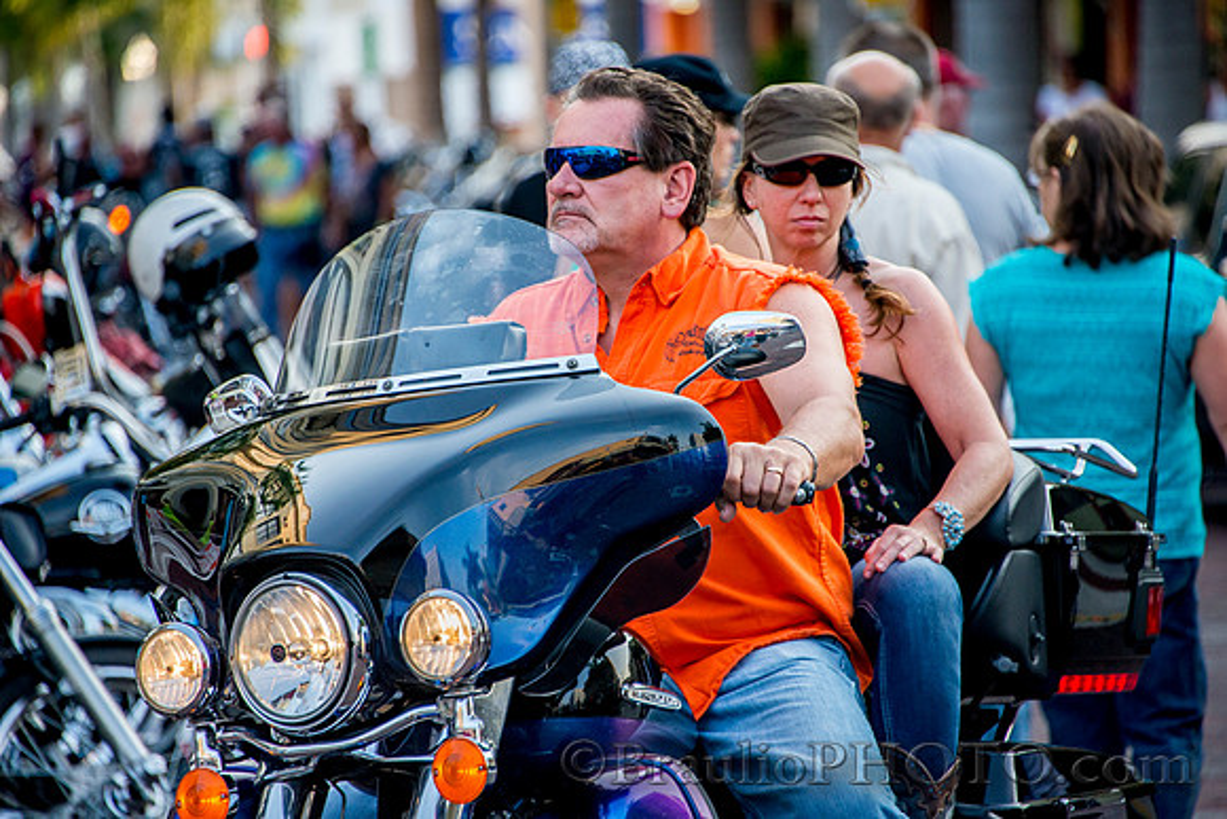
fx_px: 10227
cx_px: 614
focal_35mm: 300
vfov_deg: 4.6
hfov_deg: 6.9
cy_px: 410
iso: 800
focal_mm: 300
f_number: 5.6
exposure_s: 1/640
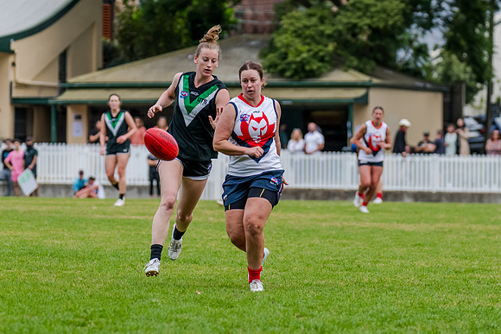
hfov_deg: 7.6
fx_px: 3748
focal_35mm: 269
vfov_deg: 5.1
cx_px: 316
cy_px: 191
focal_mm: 210
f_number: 5
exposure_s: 1/1600
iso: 800
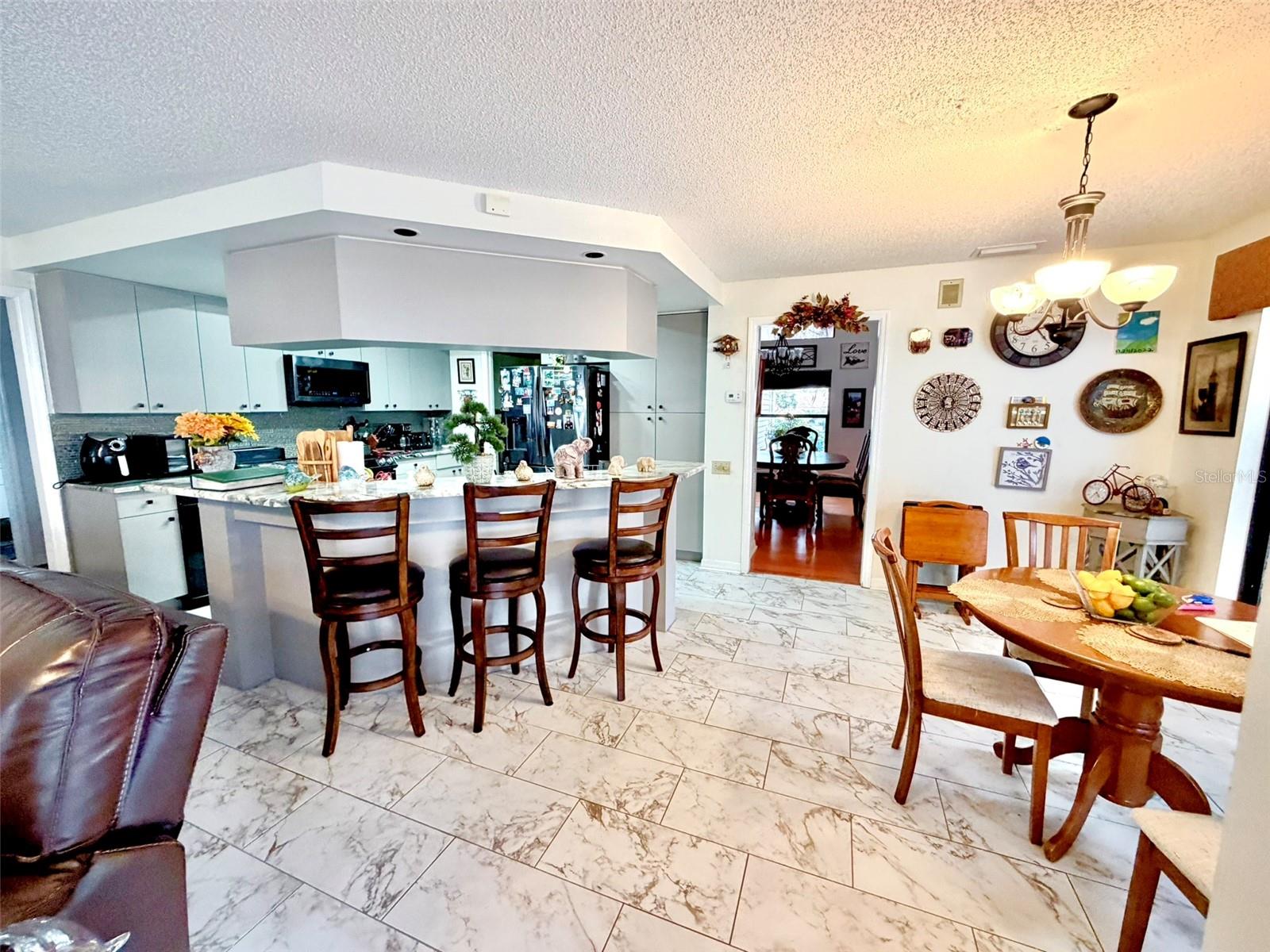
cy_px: 476
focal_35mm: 14
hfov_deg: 102.1
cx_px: 635
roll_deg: +0.7
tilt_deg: -7.0
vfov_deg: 85.7
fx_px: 514
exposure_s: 1/60
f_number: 2.2
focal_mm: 2.22
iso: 320
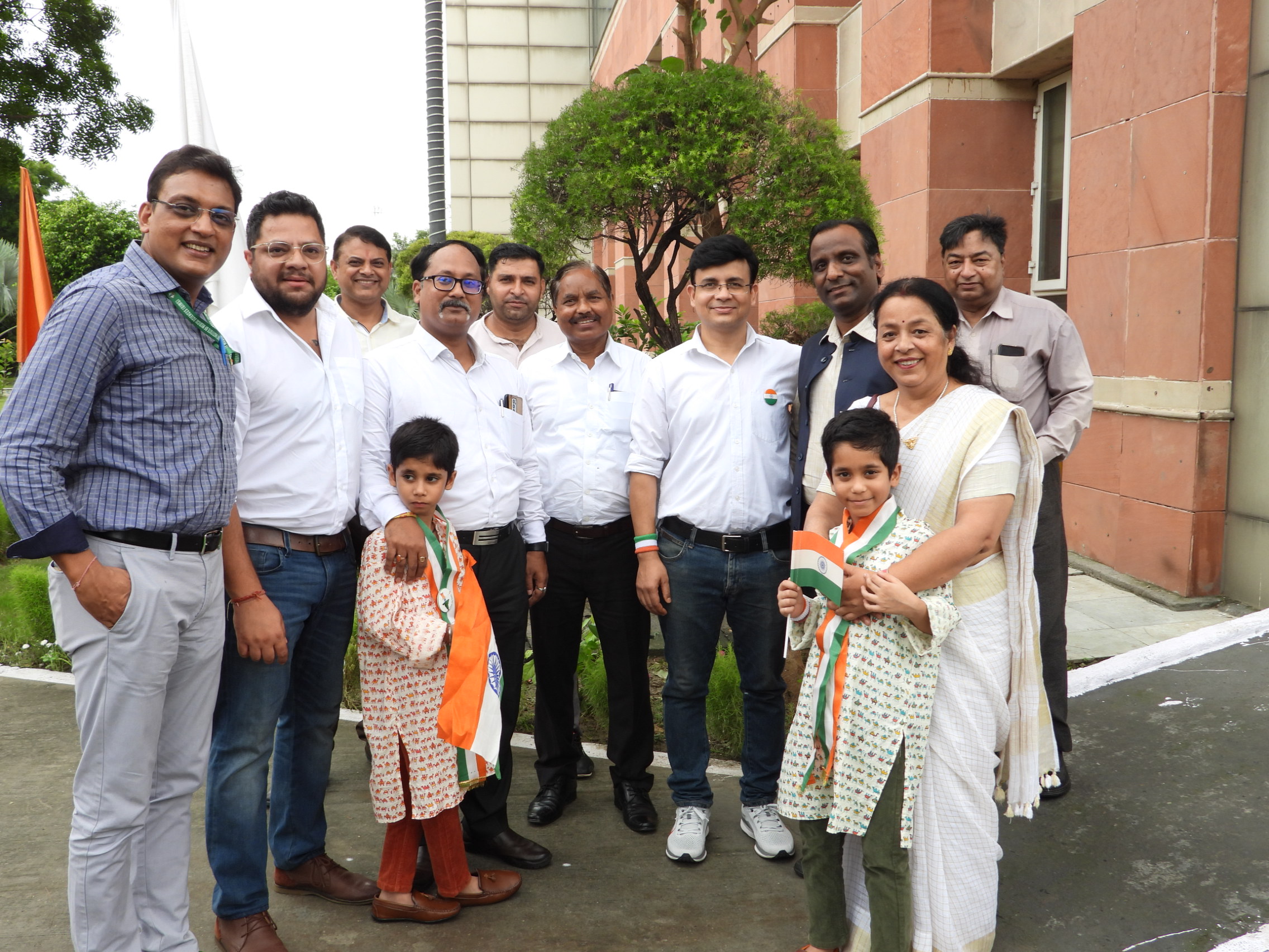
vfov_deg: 44.2
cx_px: 634
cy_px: 476
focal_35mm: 32
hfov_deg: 56.8
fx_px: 1173
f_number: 3.2
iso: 100
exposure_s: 1/250
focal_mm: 5.8
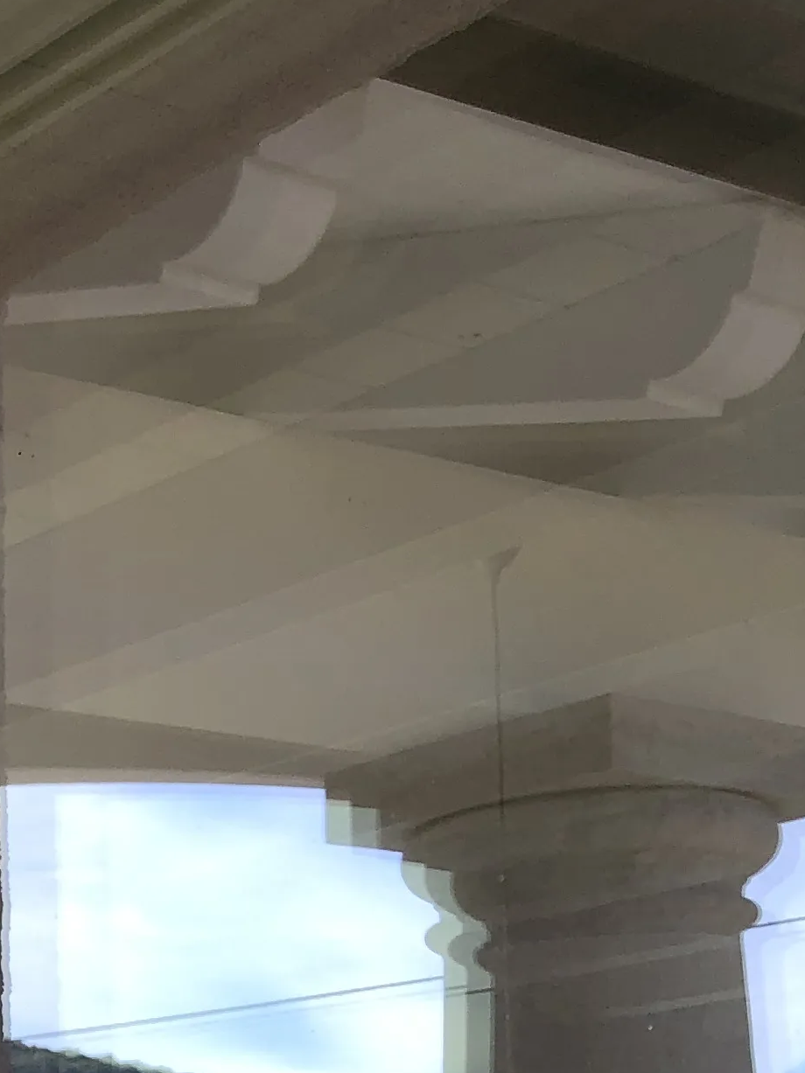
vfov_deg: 19.8
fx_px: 2853
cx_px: -500
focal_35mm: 92
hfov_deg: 14.6
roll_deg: +0.9
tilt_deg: +1.6
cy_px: 1348
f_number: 1.8
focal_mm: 3.99
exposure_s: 1/471
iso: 20
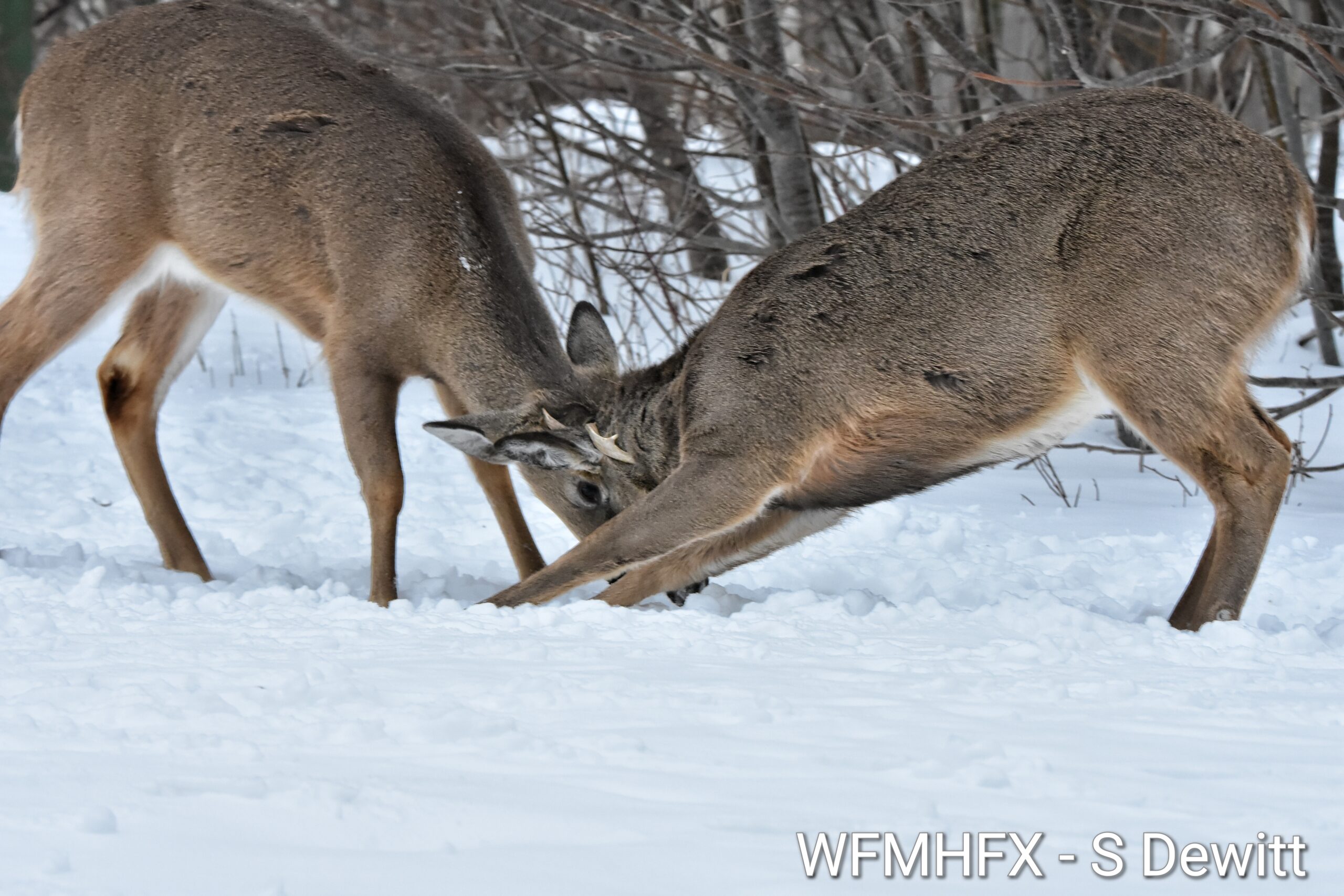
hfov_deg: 7.4
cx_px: 672
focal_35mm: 278
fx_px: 10360
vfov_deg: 5.0
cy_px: 448
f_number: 9
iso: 2000
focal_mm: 185
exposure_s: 1/200
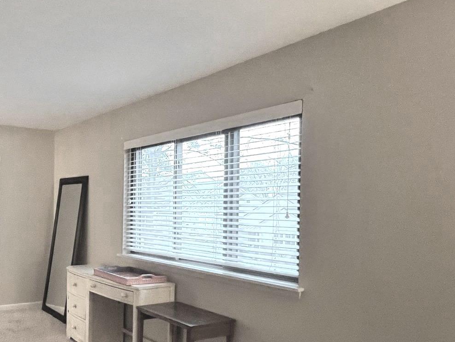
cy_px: 209
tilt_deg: -0.7
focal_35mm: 27
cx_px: 29
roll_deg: -0.3
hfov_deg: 54.9
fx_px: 355
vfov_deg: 51.0
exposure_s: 1/40
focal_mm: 1.57
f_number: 1.8
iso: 800
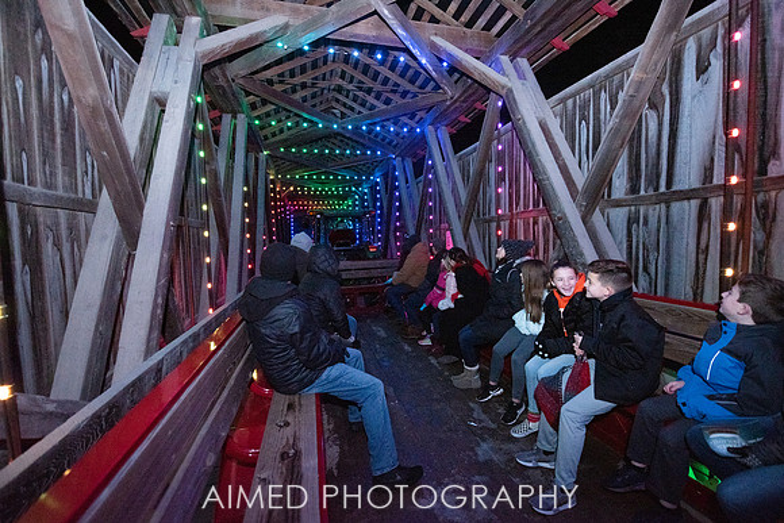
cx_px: 392
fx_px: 318
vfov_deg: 78.8
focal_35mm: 15
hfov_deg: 101.9
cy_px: 262
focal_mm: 14
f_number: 2.8
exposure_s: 1/200
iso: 2000
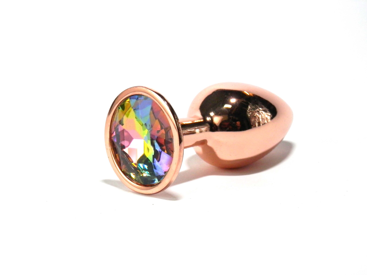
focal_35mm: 116
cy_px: 138
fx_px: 1230
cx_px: 184
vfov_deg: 12.8
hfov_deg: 17.0
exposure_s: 1/80
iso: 200
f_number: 5.2
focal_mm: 20.9
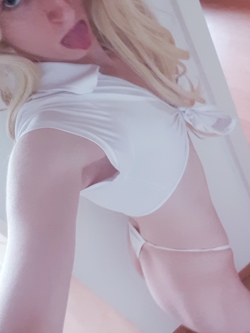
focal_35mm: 40
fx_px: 385
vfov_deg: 46.8
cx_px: 102
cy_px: 154
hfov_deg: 35.9
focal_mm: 2.92
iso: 500
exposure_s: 1/25
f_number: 1.7
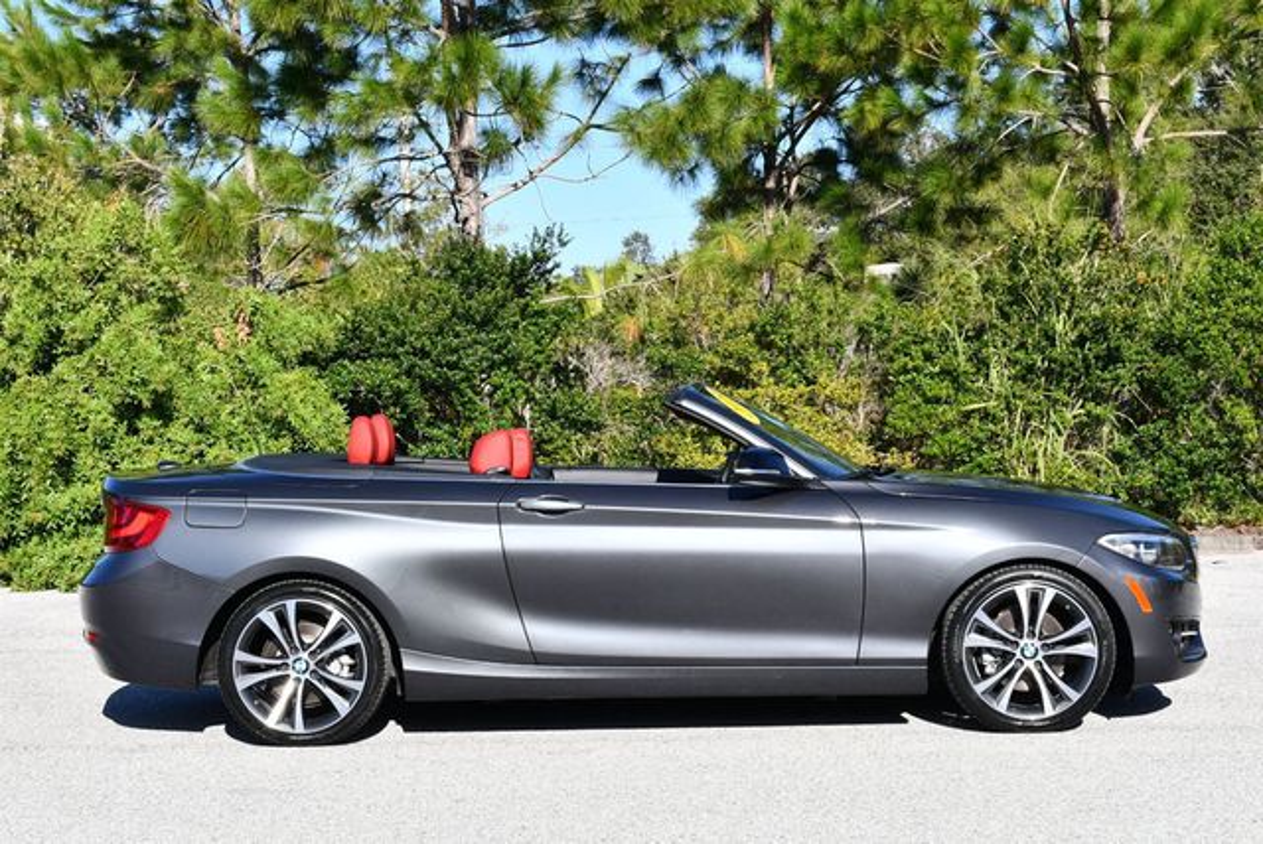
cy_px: 422
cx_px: 632
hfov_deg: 28.8
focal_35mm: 70
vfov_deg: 19.5
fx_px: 2458
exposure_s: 1/250
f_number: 8
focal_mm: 35
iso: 140
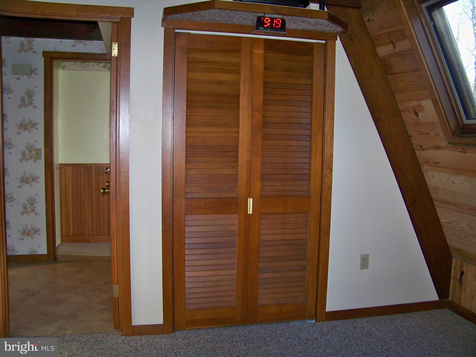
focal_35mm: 33
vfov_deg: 42.9
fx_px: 454
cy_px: 178
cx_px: 238
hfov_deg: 55.4
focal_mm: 5.85
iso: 200
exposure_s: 1/30
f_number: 2.8
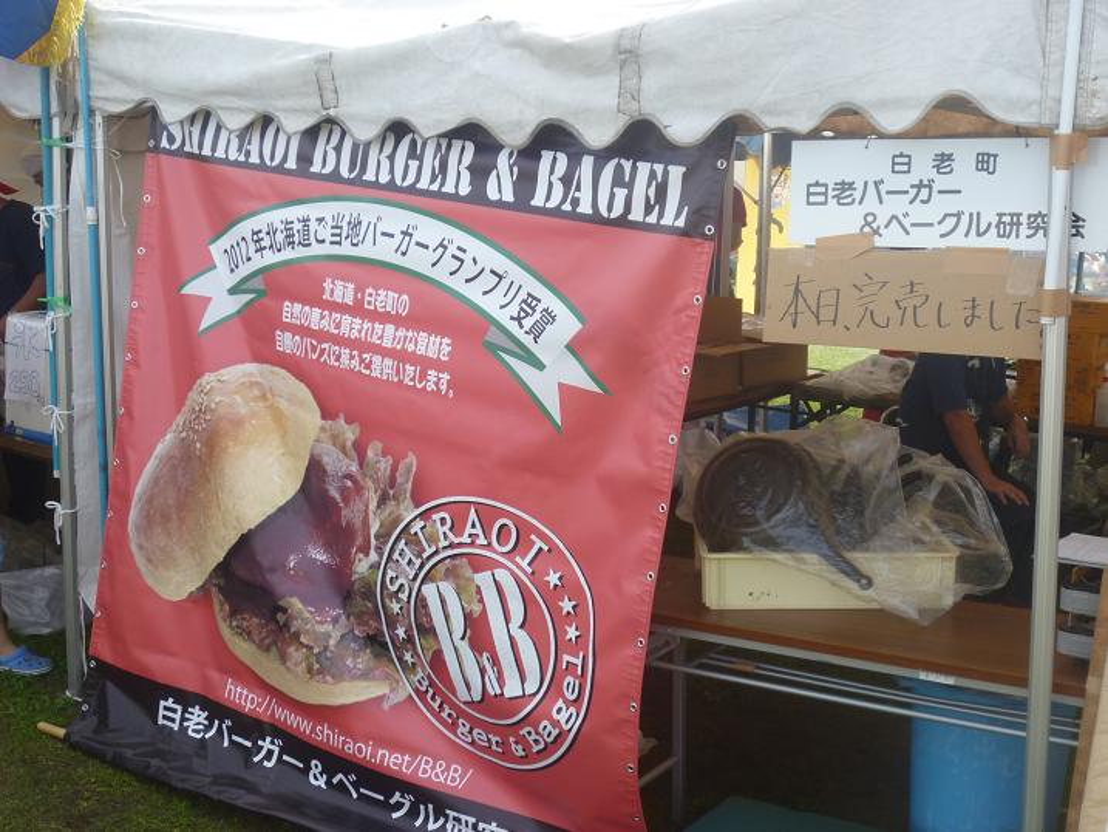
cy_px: 416
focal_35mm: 44
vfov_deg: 32.9
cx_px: 554
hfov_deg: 42.9
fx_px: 1409
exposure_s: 1/250
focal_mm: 7.9
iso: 80
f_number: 4
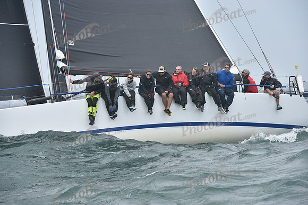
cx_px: 154
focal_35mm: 200
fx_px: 1711
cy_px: 102
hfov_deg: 10.3
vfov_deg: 6.9
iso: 320
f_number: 7.1
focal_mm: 200
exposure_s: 1/1000
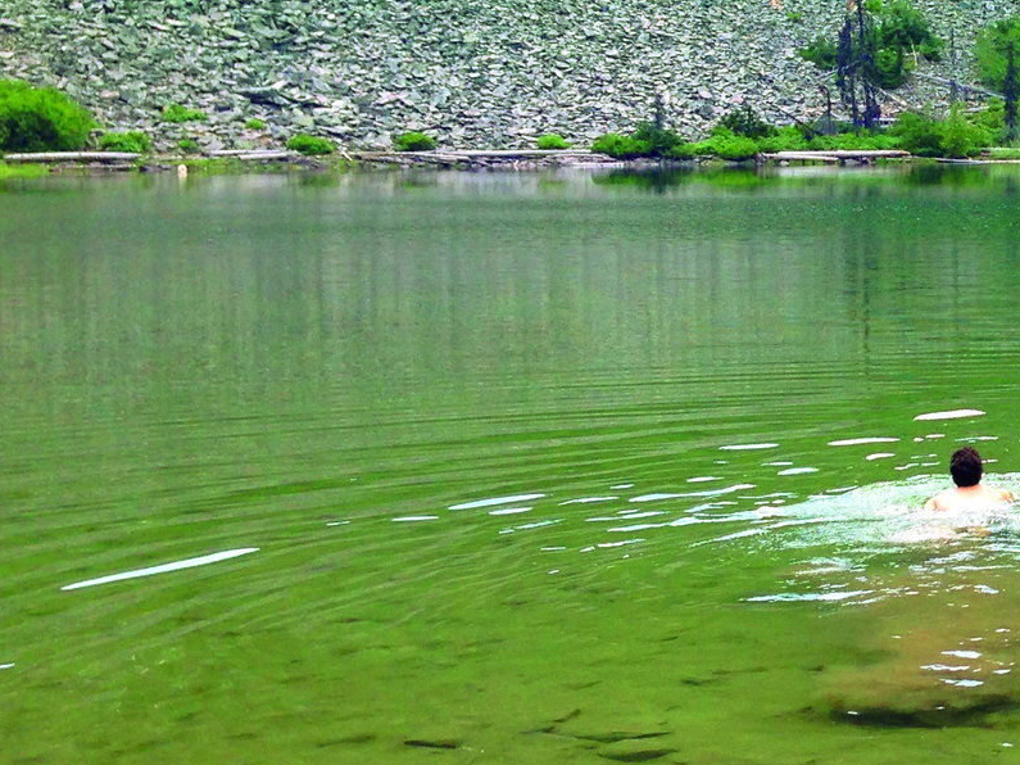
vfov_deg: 17.8
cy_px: 329
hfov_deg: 21.7
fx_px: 2445
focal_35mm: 83
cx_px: 1246
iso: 50
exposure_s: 1/317
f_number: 2.4
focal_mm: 4.12
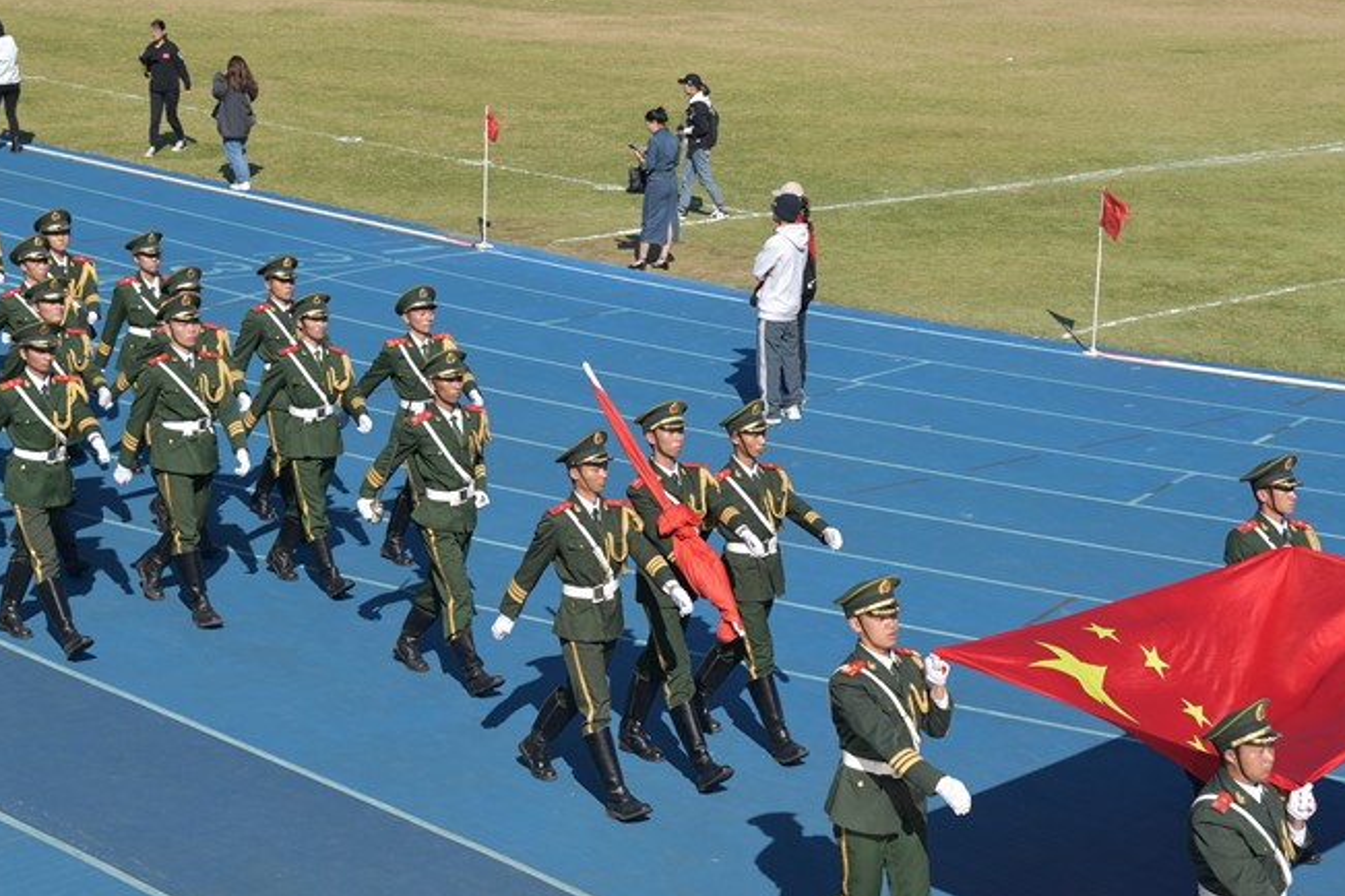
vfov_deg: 17.9
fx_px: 2839
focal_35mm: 76
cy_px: 392
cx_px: 748
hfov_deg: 26.6
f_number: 5.6
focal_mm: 55
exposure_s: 1/1250
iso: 220
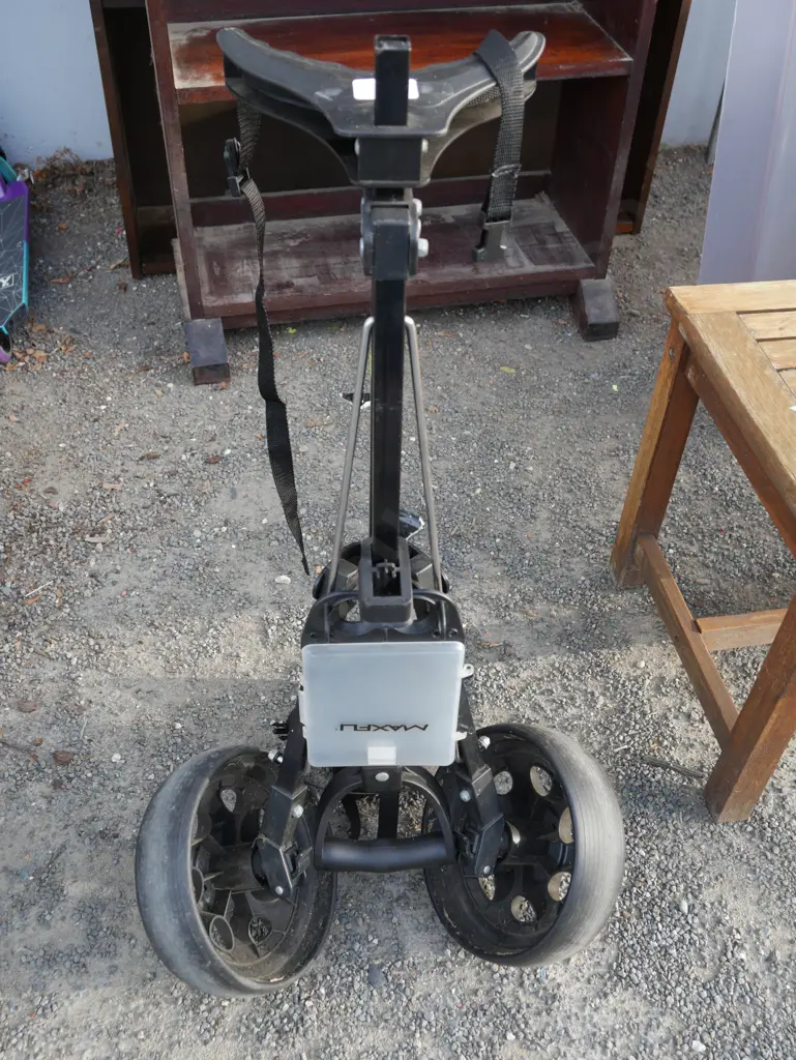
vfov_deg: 53.9
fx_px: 1042
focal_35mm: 34
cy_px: 530
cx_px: 398
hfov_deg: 41.8
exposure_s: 1/125
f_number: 4.5
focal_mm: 17
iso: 200
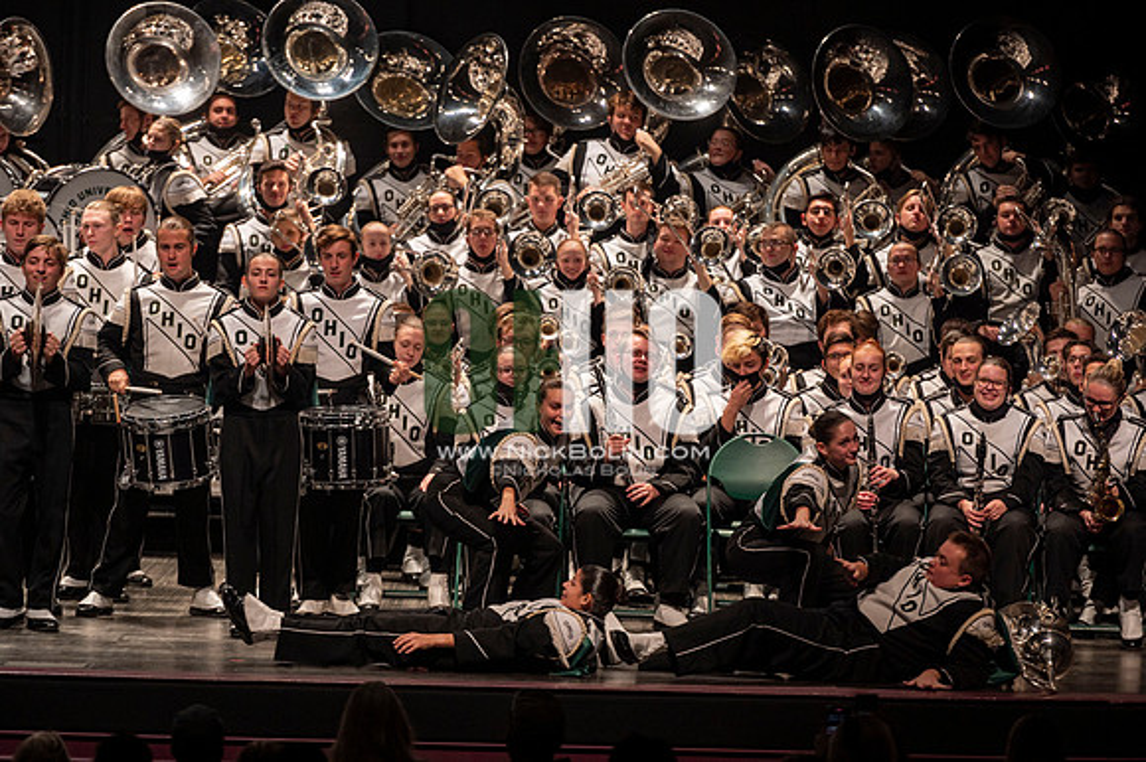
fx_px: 6363
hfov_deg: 10.3
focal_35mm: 200
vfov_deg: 6.9
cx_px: 573
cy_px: 381
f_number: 3.5
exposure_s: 1/500
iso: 1250
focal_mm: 200
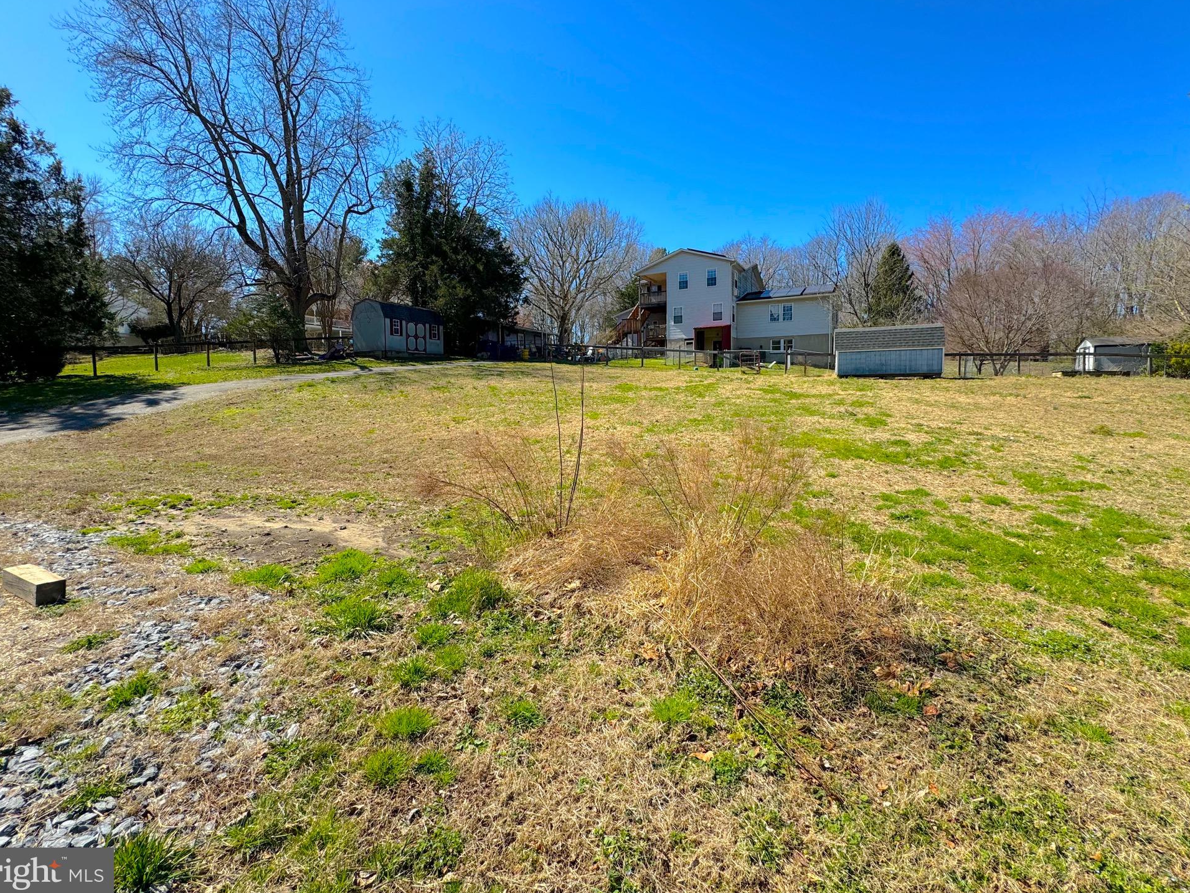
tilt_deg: -4.4
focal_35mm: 15
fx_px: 516
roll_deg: +3.0
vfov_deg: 81.7
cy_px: 420
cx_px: 596
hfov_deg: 98.2
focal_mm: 2.22
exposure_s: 1/1346
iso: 40
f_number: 2.2
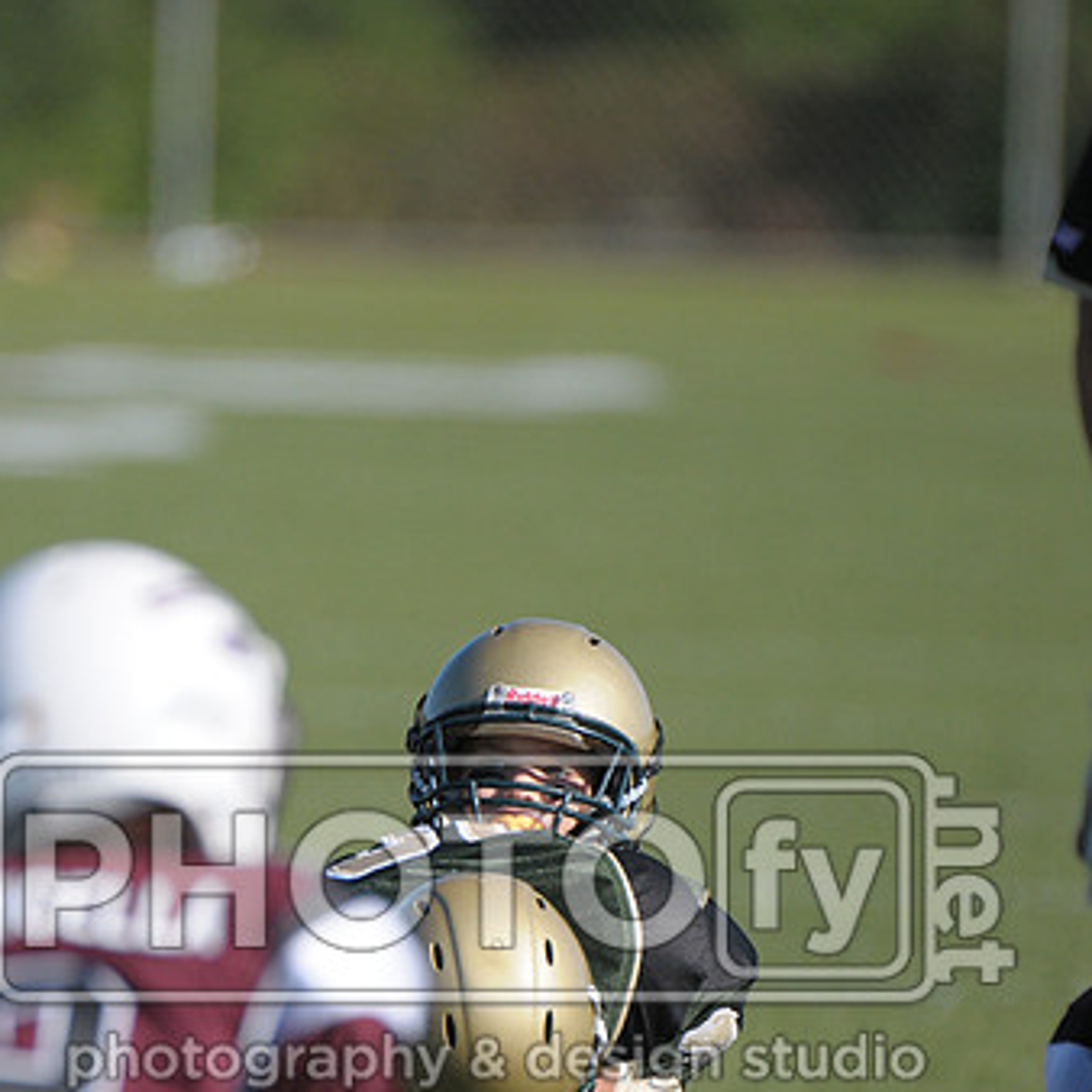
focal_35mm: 874
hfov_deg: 2.0
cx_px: 480
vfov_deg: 2.0
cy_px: 905
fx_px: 31193
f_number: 4
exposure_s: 1/4000
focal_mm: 400
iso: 640
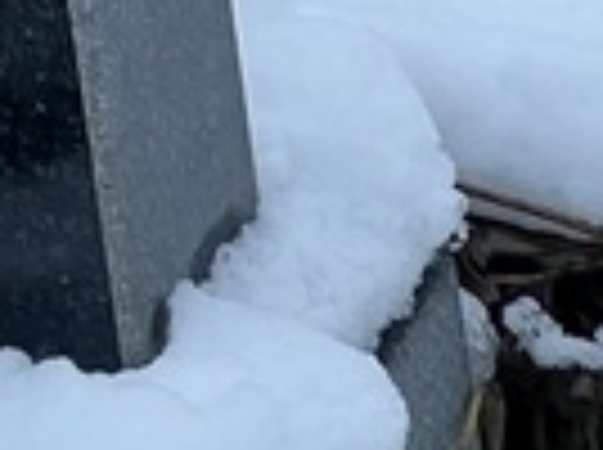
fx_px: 8016
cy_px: -536
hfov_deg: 4.2
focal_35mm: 461
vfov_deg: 3.2
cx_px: -711
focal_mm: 9
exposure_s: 1/122
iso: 32
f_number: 2.8
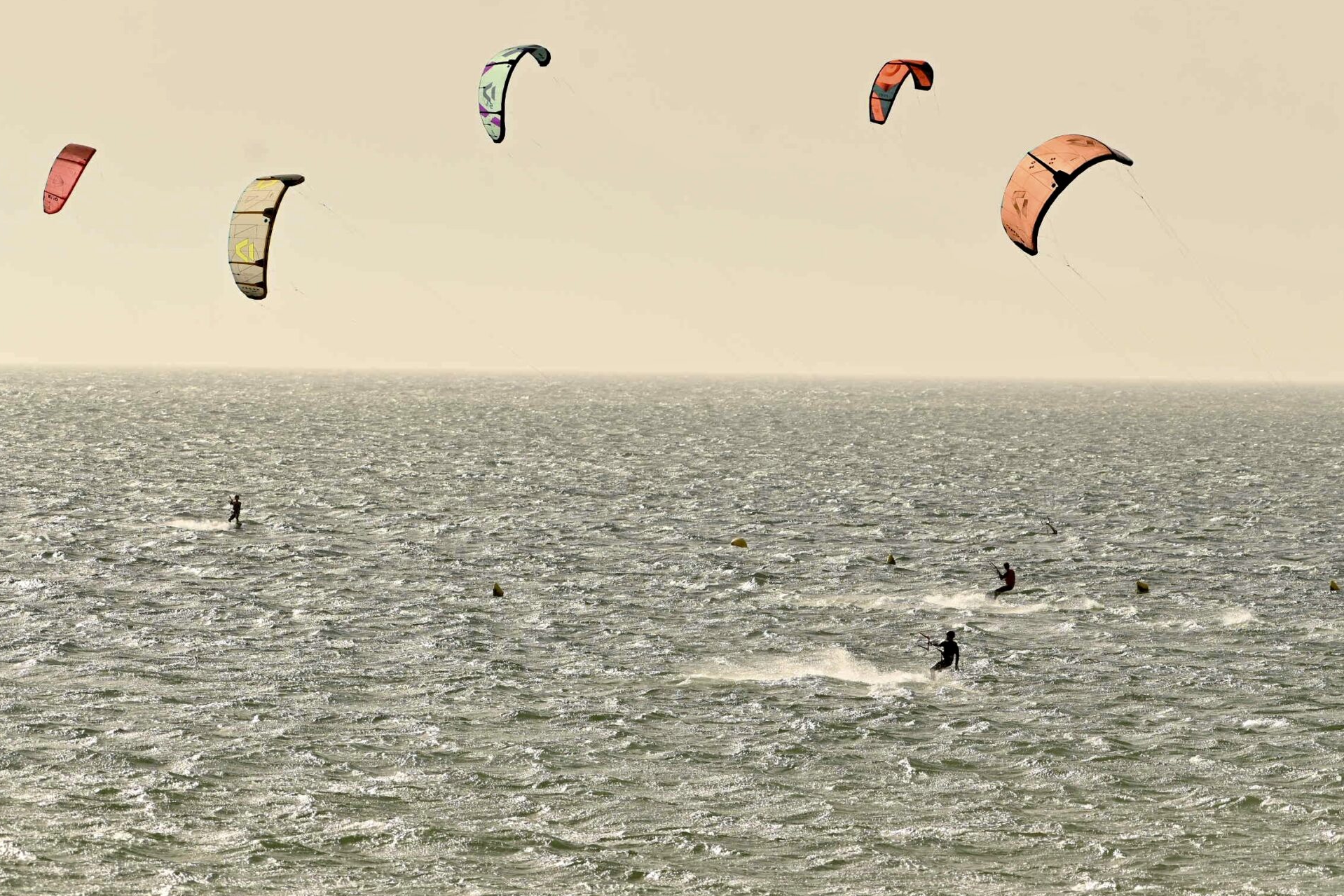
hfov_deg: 7.7
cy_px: 386
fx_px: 9968
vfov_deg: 5.1
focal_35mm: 267
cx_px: 698
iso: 200
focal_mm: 200
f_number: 5.6
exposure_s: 1/3000
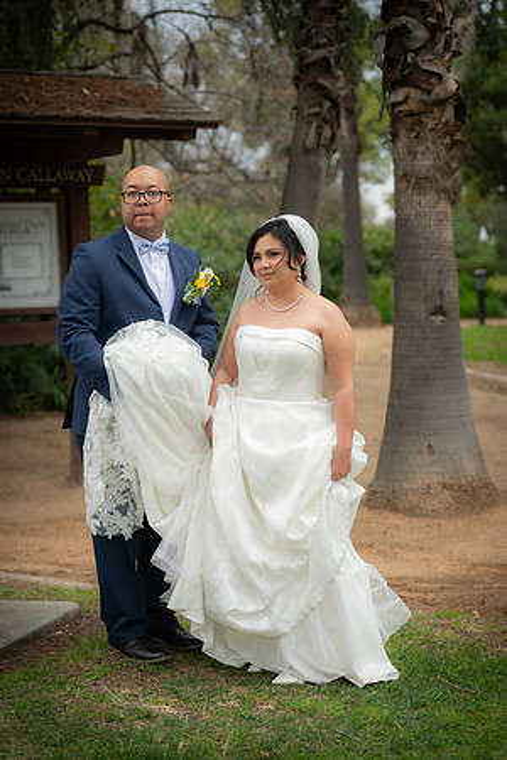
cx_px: 254
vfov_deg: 28.8
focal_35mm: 70
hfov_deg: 19.5
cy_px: 380
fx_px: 1479
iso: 640
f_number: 2.8
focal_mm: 70
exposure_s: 1/800
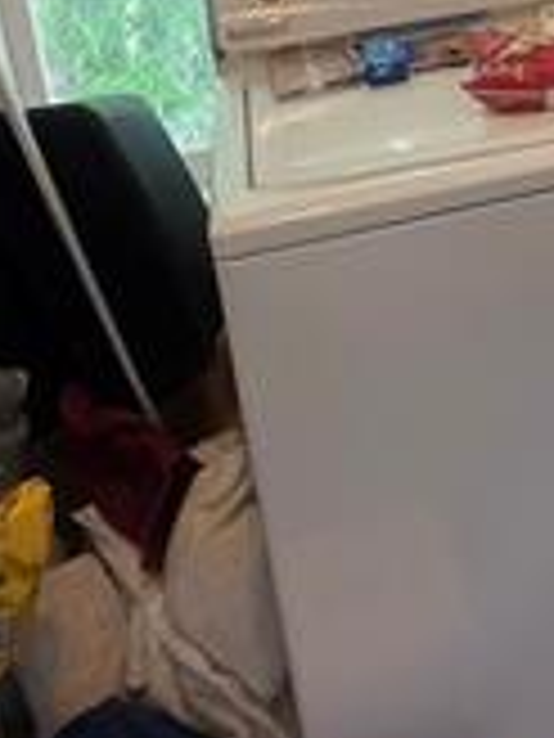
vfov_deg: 29.0
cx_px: 775
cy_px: -54
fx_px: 1302
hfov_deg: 21.1
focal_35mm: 61
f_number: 1.9
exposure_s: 1/60
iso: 200
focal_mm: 2.2
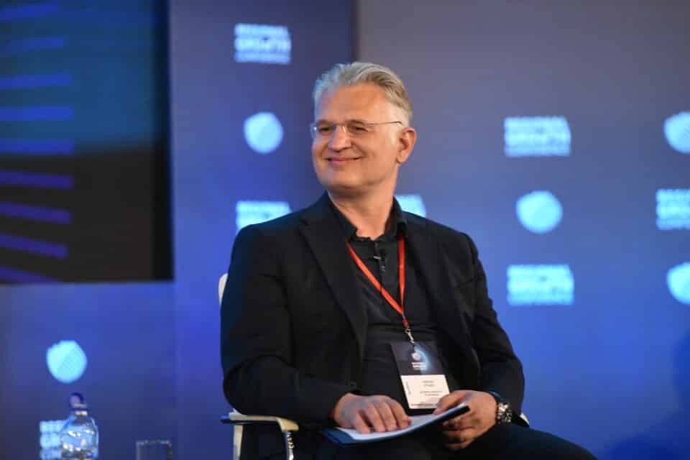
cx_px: 345
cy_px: 230
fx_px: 3833
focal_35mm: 200
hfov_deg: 10.3
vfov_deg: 6.9
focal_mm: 200
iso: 2500
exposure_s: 1/250
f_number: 2.8
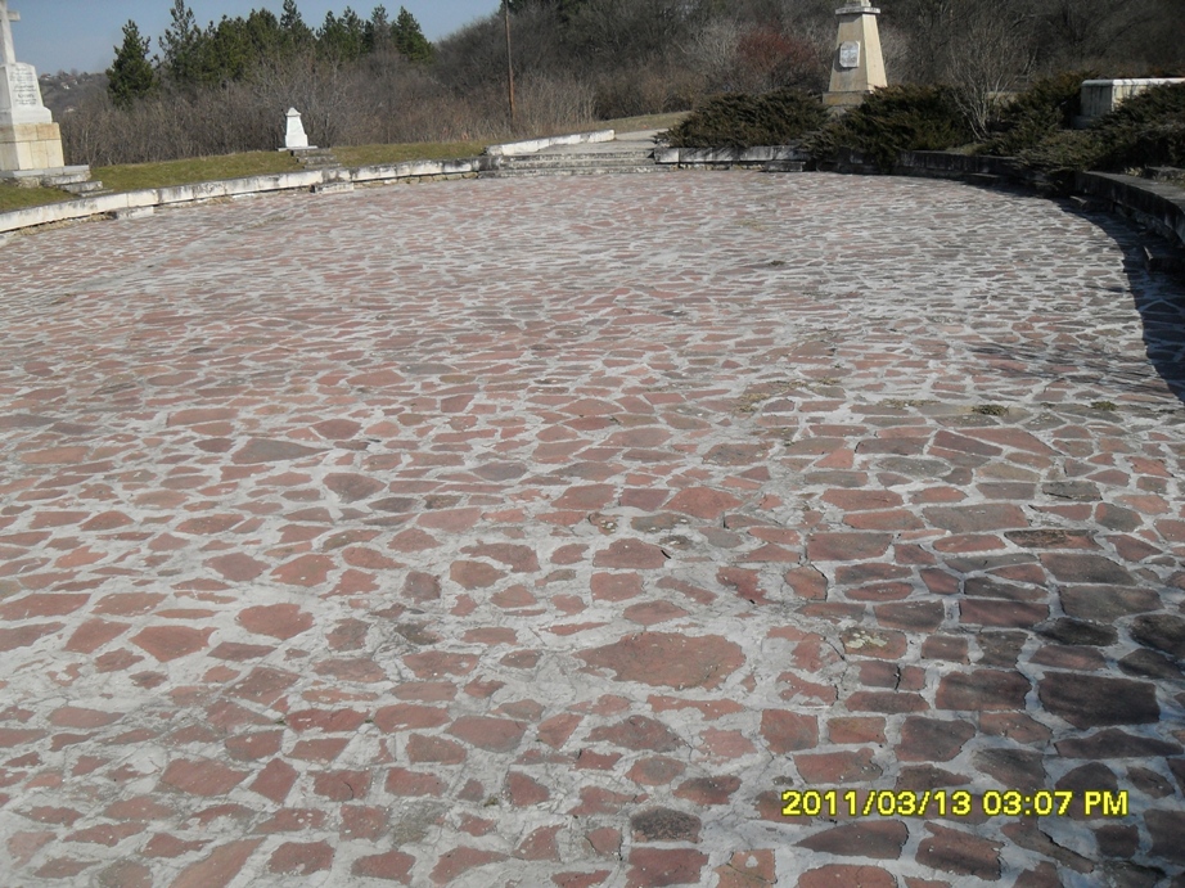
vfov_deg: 40.7
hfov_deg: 52.6
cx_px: 592
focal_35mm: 35
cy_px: 444
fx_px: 1198
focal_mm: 6.2
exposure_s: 1/250
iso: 100
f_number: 8.9
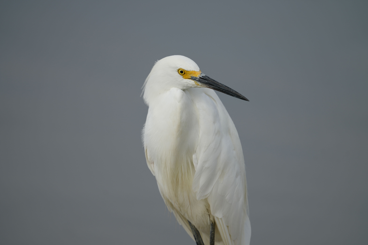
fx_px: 6133
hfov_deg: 3.4
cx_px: 184
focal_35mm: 600
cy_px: 122
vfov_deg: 2.3
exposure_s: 1/800
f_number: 5.6
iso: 160
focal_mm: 600
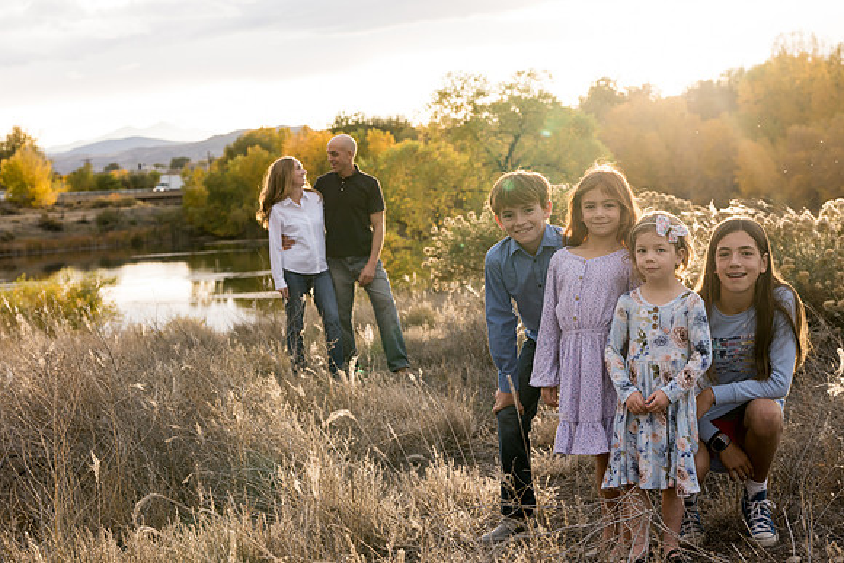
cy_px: 282
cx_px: 422
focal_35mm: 70
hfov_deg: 28.8
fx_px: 1641
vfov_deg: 19.5
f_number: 6.3
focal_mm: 70
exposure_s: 1/250
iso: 640
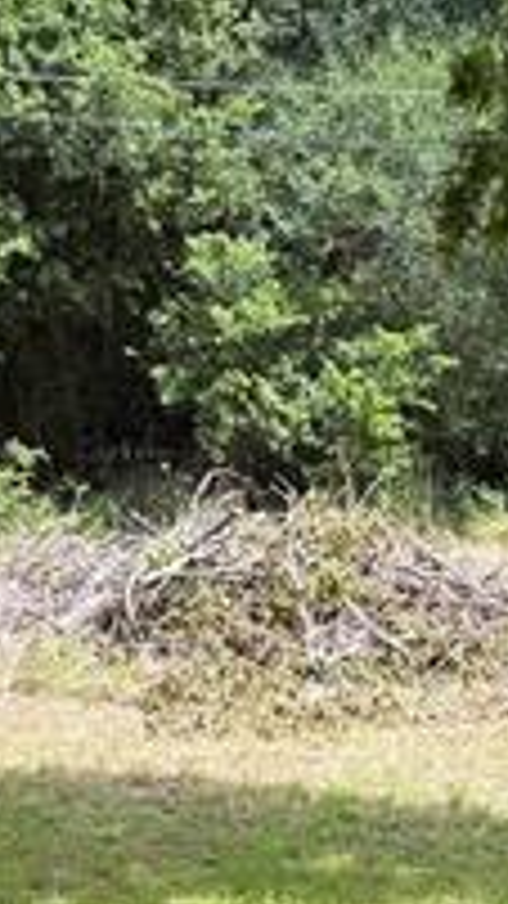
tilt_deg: -3.0
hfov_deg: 11.2
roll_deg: +0.4
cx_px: 234
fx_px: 2587
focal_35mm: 108
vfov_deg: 19.8
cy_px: 495
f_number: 1.6
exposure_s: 1/641
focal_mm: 5.96
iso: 50
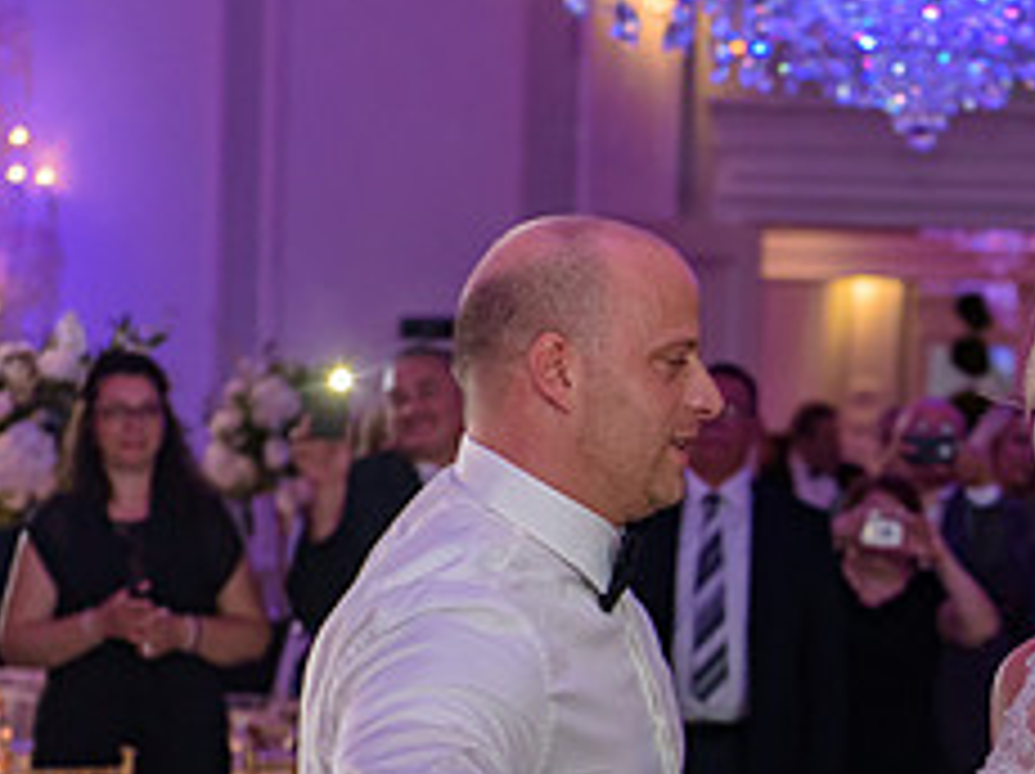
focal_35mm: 170
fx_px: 5078
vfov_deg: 8.7
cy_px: 758
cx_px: 945
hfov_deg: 11.6
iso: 1600
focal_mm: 70
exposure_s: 1/125
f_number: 3.2
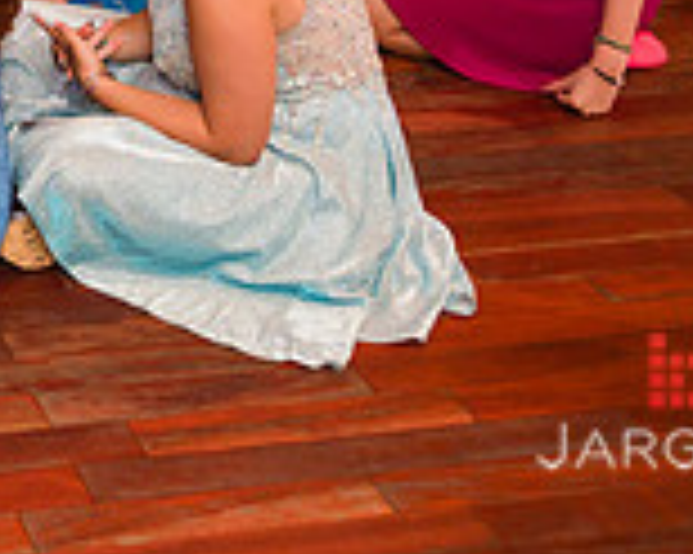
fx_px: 1742
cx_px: -338
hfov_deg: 19.6
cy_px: -302
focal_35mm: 85
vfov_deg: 16.3
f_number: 3.2
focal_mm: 24
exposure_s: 1/125
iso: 1250
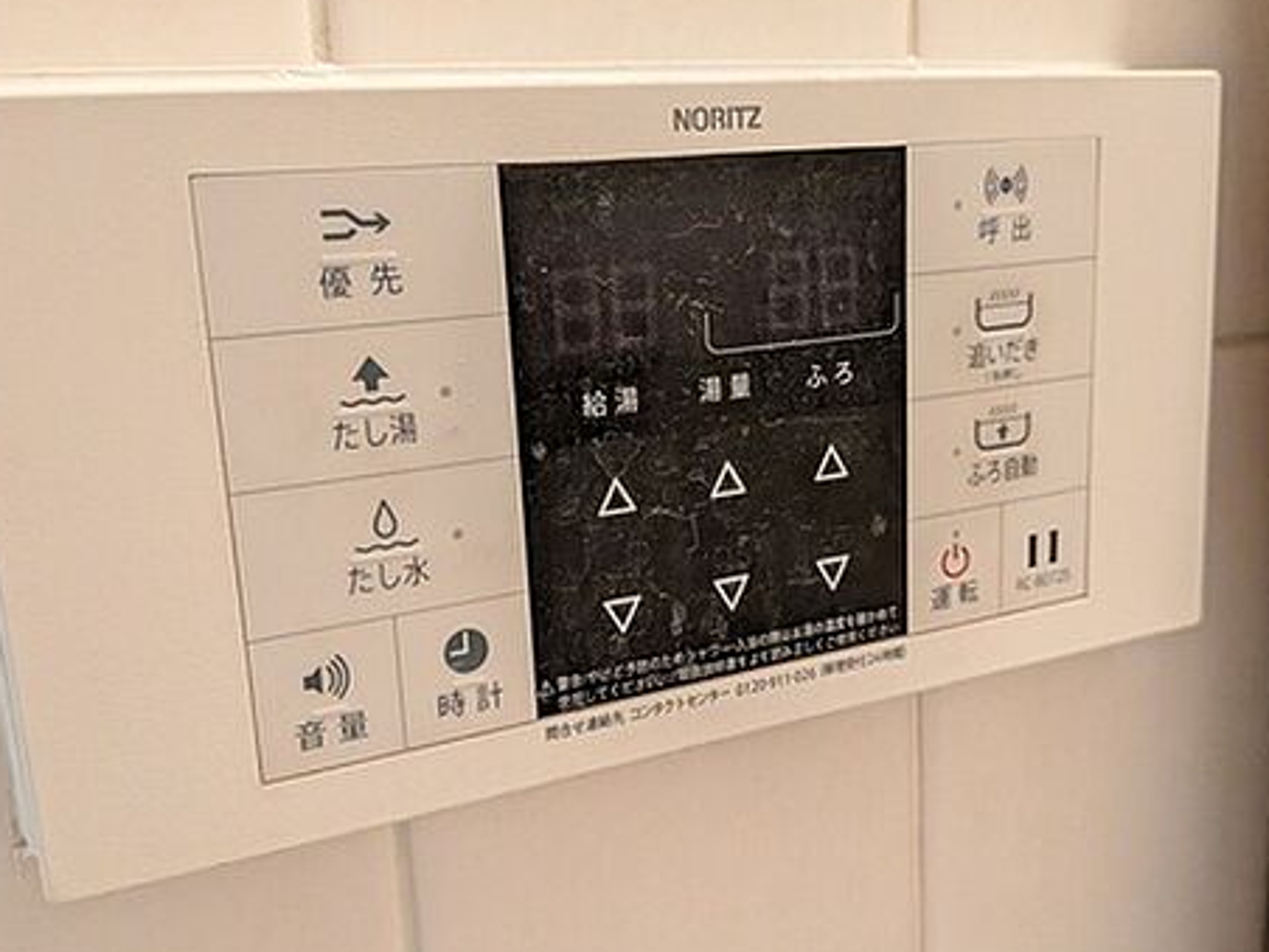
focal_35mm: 34
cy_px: 452
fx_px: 1246
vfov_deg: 41.8
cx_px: 637
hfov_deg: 54.0
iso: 2309
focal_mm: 4.53
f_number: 1.7
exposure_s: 1/120
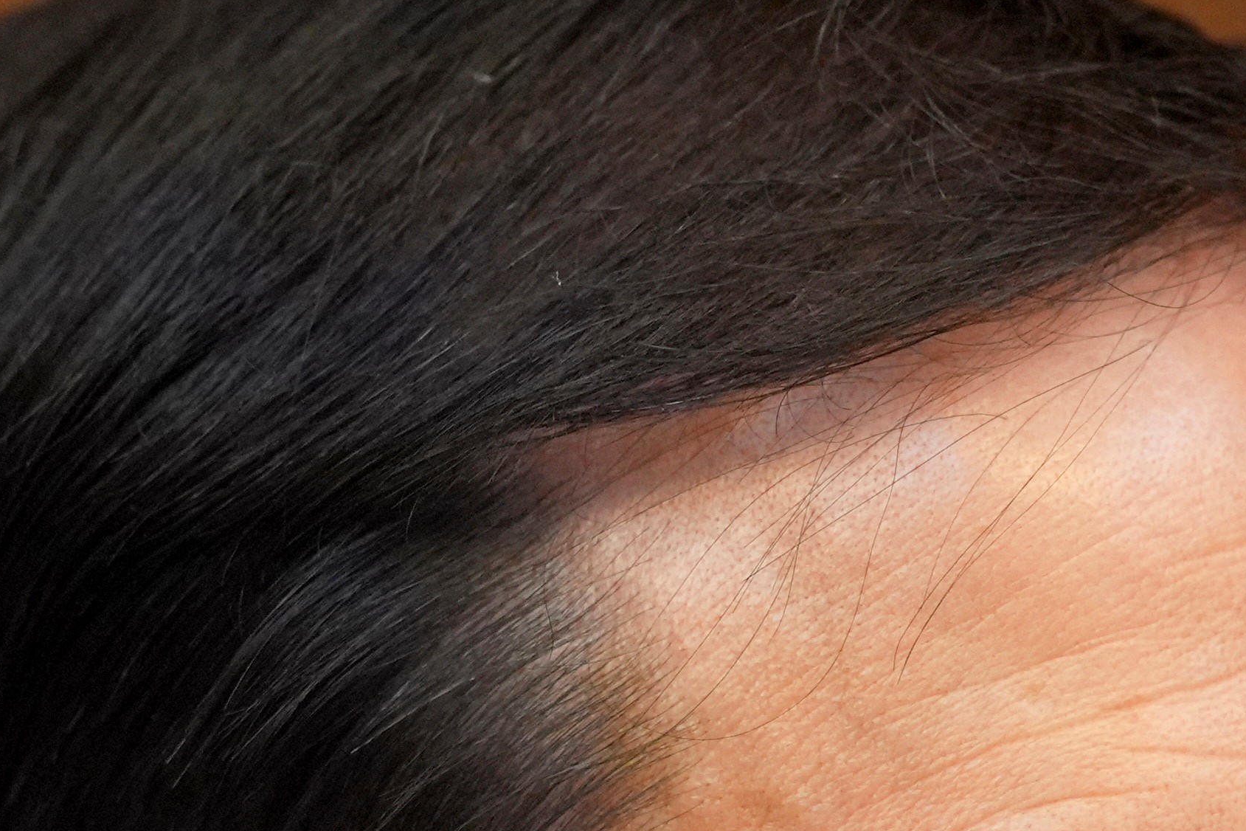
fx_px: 36893
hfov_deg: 1.9
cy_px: 1416
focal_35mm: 1066
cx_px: 564
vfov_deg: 1.3
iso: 2500
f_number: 3.2
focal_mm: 300
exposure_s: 1/400
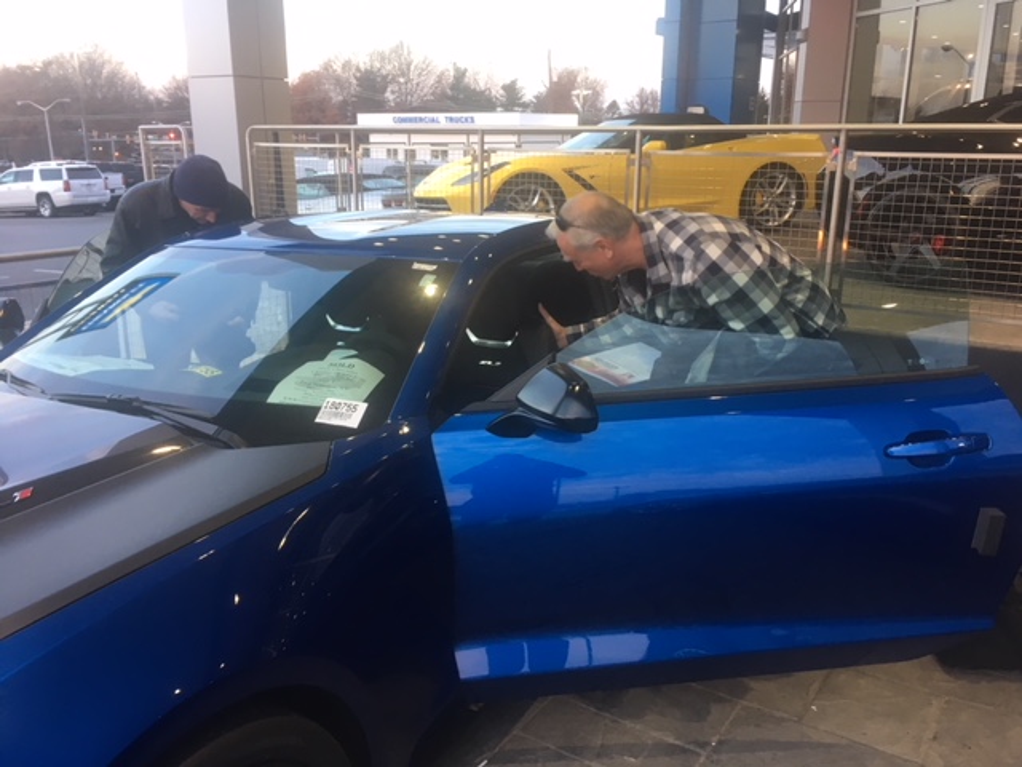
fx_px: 856
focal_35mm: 29
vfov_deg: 48.2
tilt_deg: -14.6
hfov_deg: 61.7
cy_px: 384
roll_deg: +0.0
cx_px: 511
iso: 50
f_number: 2.2
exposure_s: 1/30
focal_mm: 4.15
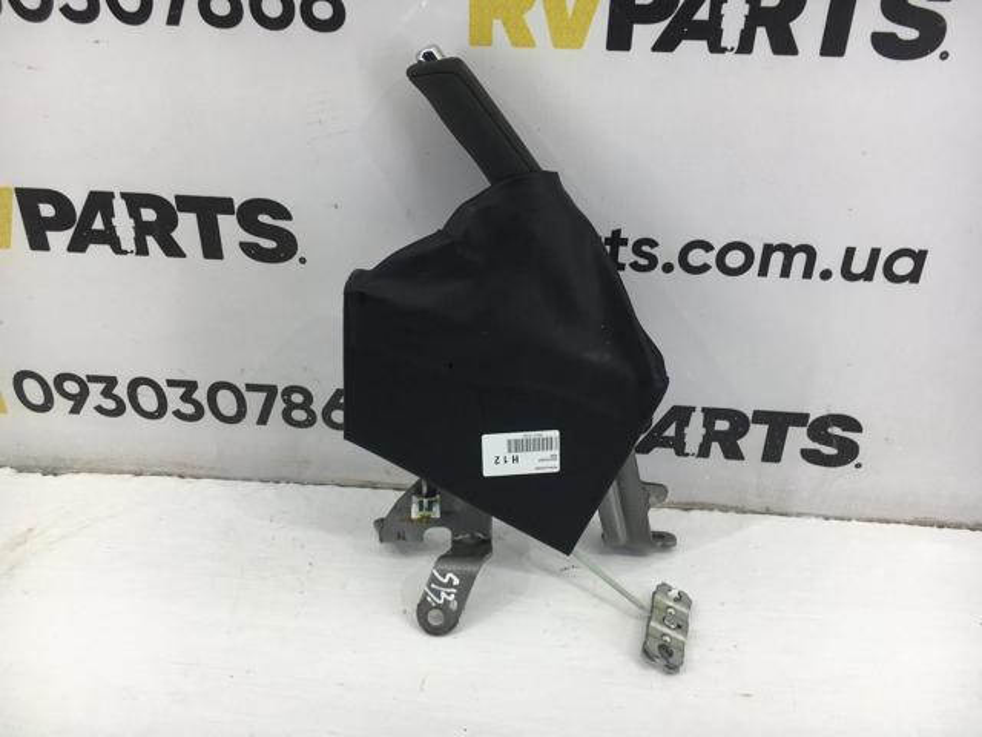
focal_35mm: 29
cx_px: 491
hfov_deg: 61.7
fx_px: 823
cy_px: 368
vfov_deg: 48.2
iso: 25
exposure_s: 1/50
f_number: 2.2
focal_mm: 4.15
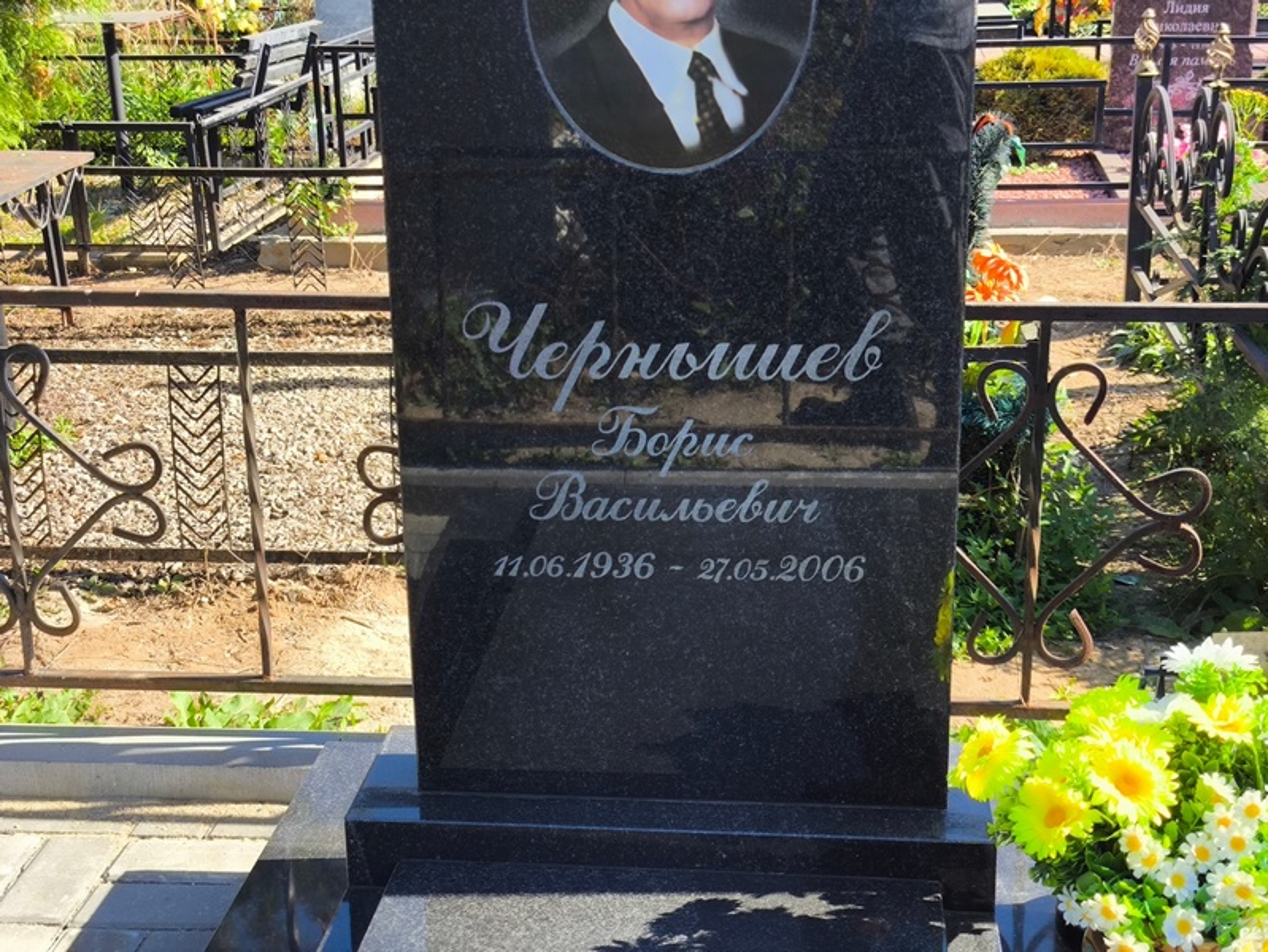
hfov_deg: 38.2
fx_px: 1832
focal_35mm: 50
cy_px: 476
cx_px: 634
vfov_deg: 29.1
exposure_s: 1/438
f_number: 1.7
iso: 50
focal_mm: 4.71
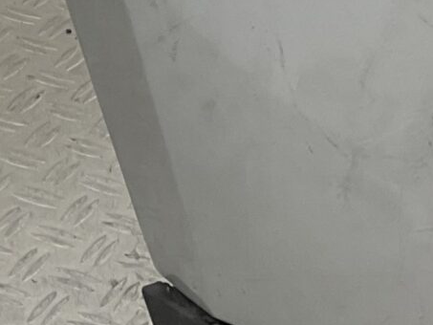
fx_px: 2052
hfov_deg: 11.4
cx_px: 704
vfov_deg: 8.8
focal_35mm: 164
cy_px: -170
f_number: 1.8
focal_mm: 3
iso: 16
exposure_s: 1/136
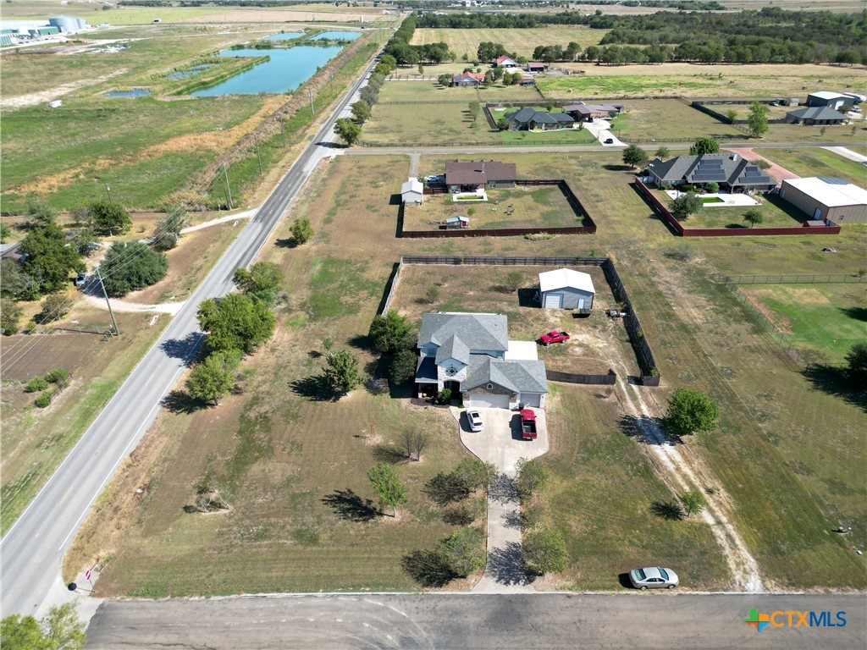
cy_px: 325
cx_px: 434
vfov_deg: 56.8
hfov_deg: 71.6
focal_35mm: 24
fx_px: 601
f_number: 1.7
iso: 100
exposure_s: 1/1600
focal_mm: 6.72
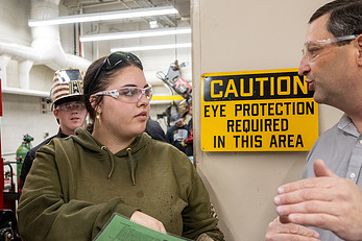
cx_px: 155
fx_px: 412
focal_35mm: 41
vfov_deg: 32.5
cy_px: 147
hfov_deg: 47.3
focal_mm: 24.5
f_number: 4
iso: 1600
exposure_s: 1/200
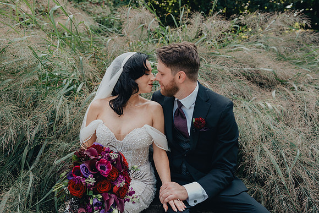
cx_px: 160
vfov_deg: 36.9
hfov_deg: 53.1
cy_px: 106
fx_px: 319
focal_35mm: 36
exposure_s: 1/250
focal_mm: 36
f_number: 4
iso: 400
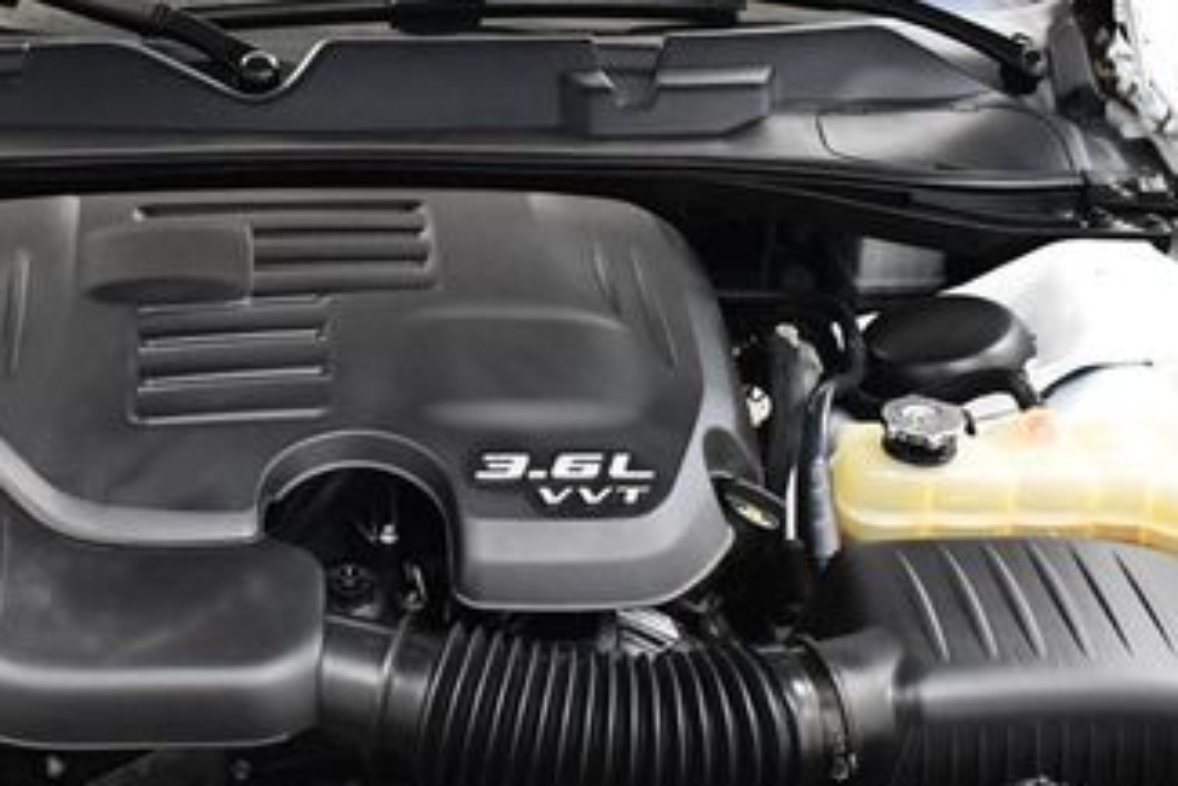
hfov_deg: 28.0
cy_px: 369
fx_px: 2324
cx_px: 283
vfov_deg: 19.2
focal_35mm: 71
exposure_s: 1/125
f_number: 3.5
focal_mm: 18
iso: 3200
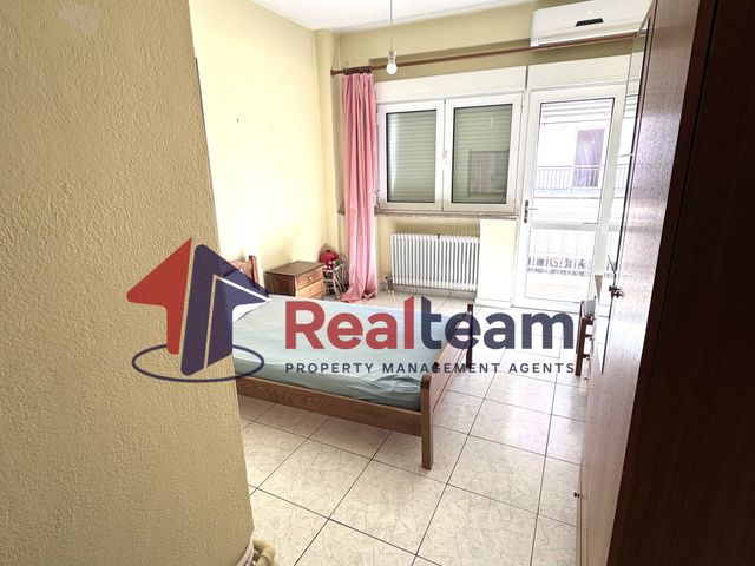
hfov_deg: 102.1
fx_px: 305
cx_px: 378
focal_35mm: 14
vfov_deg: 85.7
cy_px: 283
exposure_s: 1/99
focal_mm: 2.22
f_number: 2.2
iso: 50
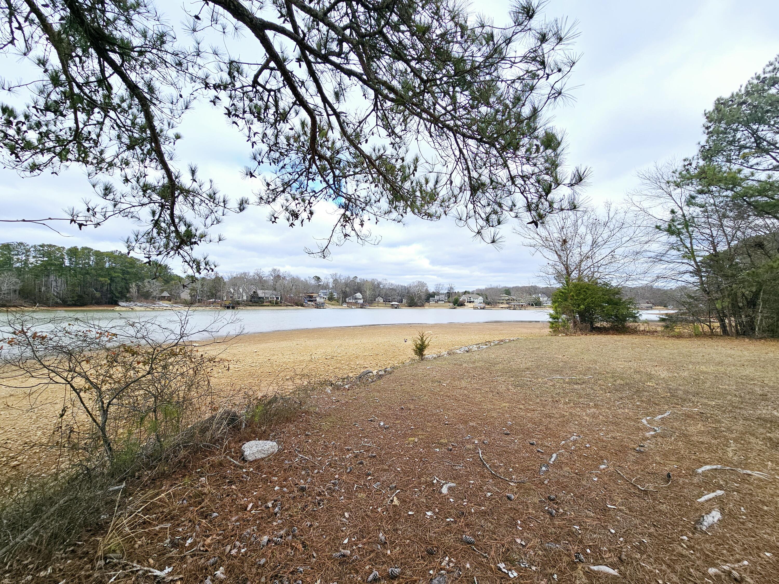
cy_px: 292
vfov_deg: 89.9
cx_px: 390
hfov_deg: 106.2
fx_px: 293
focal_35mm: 13
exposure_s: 1/909
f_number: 2.2
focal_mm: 2.2
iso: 50
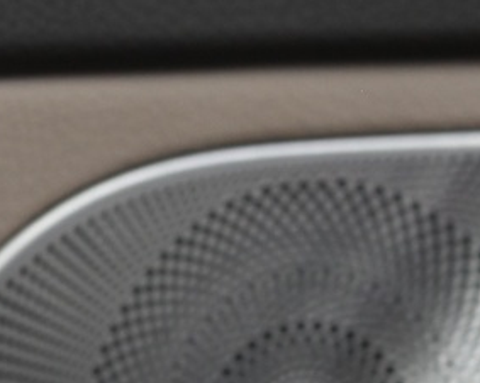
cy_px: 598
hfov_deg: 7.4
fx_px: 3365
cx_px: -814
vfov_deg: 6.4
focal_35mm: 237
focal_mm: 44
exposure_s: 1/10
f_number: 4
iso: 1000
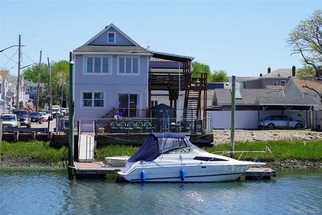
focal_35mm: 105
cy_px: 108
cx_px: 161
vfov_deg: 13.0
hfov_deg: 19.5
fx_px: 939
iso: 100
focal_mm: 105
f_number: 8
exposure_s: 1/250
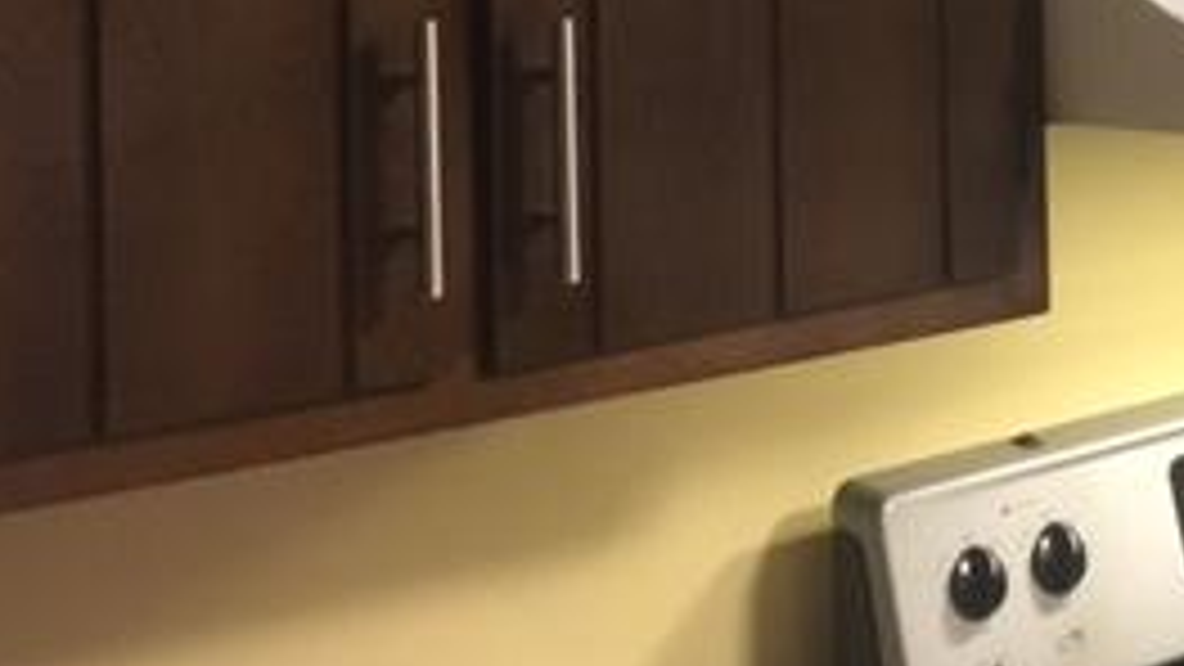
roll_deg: +1.7
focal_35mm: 77
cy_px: -230
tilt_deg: +1.8
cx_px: 1134
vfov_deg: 14.9
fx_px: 2418
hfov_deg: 26.3
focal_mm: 4.15
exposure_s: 1/15
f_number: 2.2
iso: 250
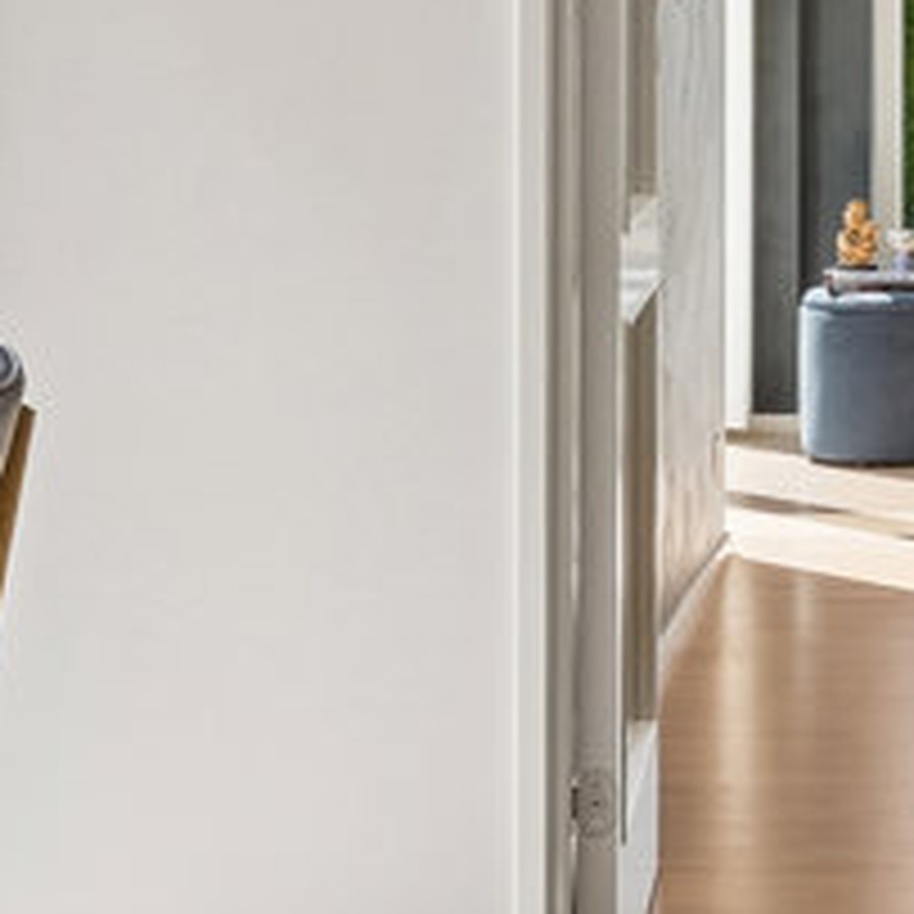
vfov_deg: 16.5
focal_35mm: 104
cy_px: 106
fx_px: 3107
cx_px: 1103
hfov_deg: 16.1
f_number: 8
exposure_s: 1/125
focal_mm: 21
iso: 200
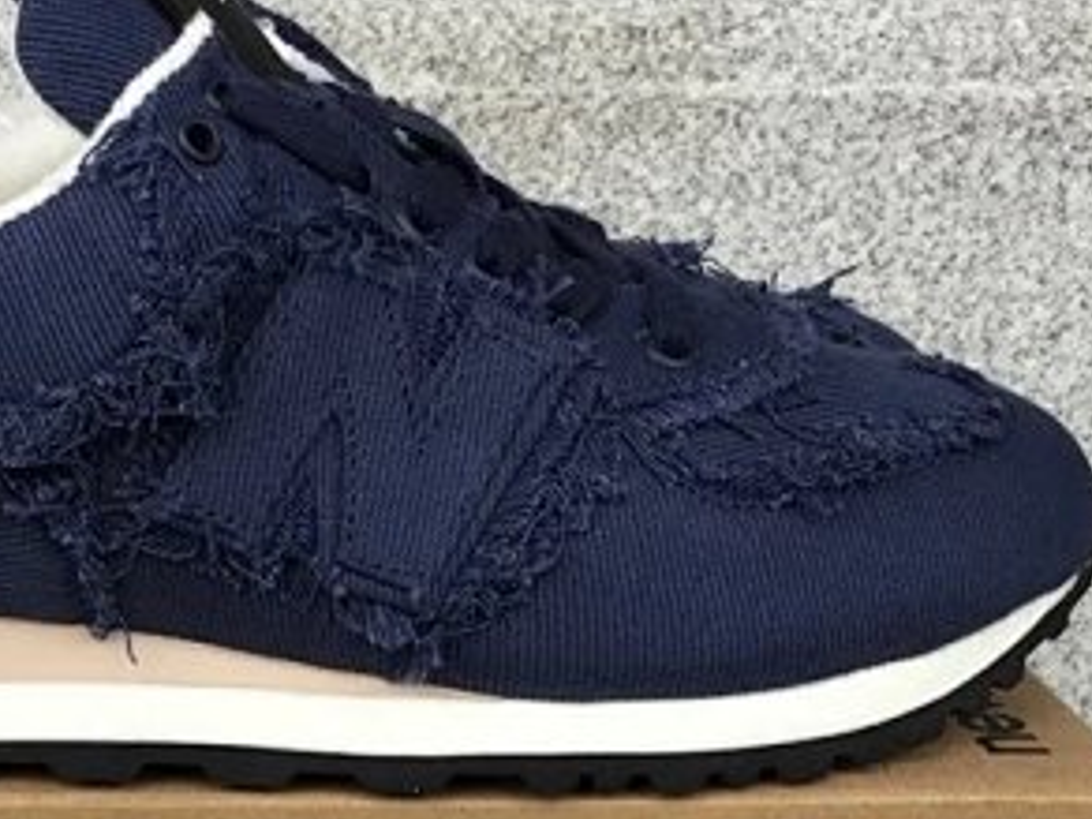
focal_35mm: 68
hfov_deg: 28.2
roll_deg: -0.2
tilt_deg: -18.8
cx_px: 280
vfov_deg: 21.2
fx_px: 2145
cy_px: 703
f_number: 2.4
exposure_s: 1/100
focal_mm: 3.3
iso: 32
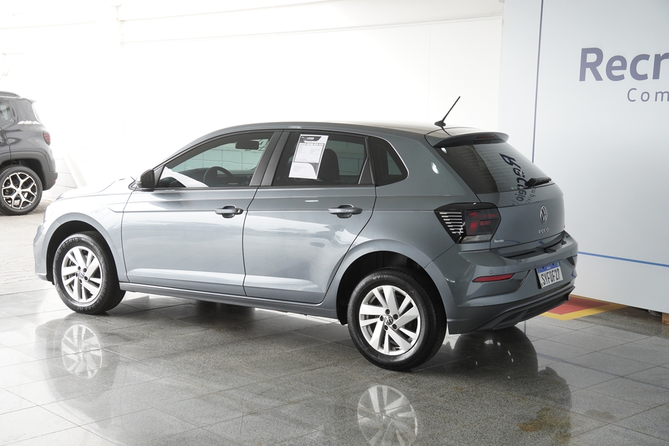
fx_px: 920
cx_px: 334
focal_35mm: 50
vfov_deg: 27.3
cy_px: 223
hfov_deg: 40.0
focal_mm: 33
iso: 200
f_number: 4
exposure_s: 1/100
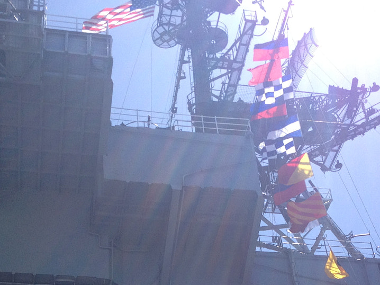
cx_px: 169
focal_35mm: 78
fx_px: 856
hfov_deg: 25.0
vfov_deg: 18.2
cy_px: 311
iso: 50
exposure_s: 1/1623
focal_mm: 4.28
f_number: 2.4
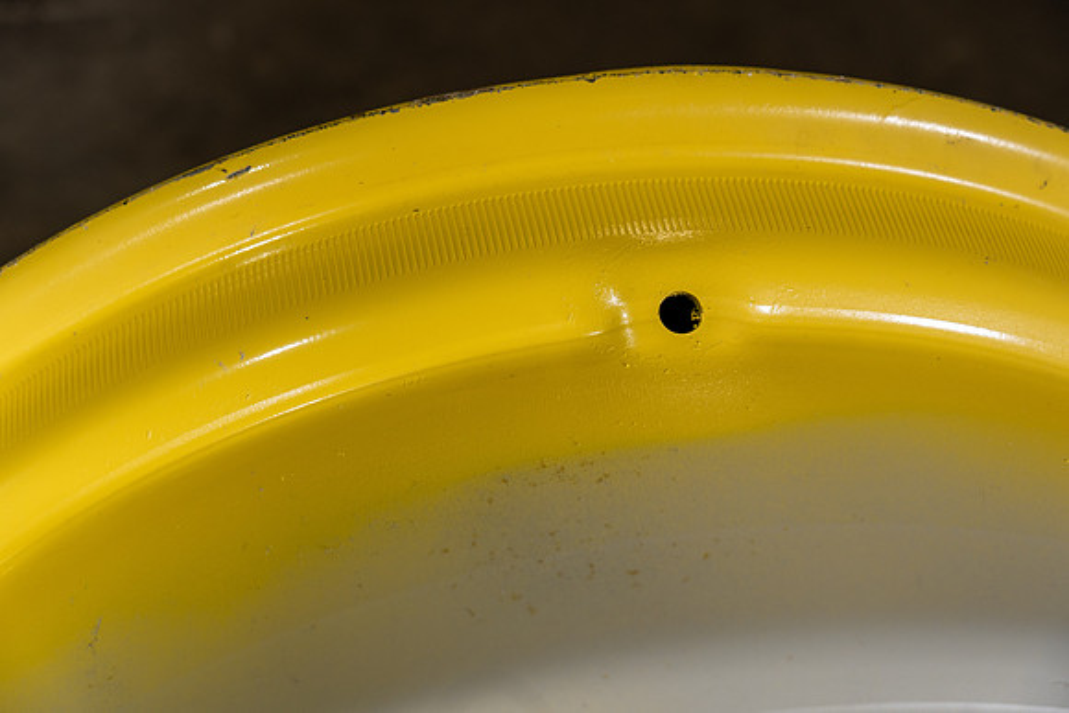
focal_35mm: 74
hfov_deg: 27.3
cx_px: 534
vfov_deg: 18.4
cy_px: 356
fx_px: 2198
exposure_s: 1/80
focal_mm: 74
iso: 800
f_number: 5.6
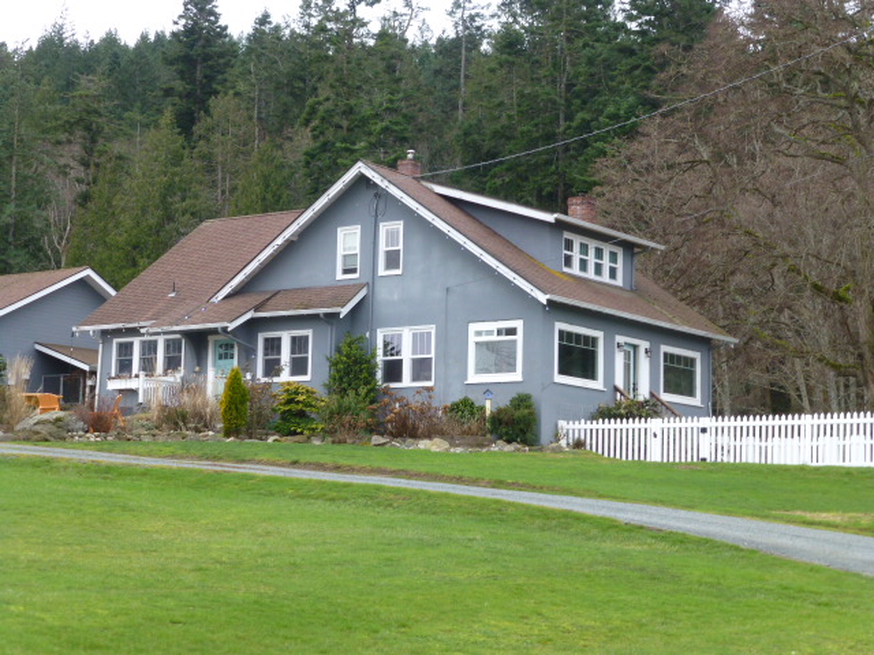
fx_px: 1894
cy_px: 328
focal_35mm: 75
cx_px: 437
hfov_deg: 26.0
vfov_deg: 19.6
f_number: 5
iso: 160
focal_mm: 13.3
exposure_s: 1/60
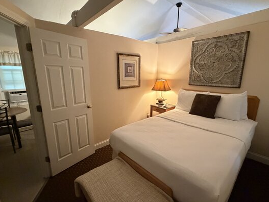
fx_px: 132
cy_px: 102
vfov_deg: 74.7
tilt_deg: -12.0
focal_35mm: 17
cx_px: 134
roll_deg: +1.4
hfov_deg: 91.0
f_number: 2.2
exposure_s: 1/60
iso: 800
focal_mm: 2.22
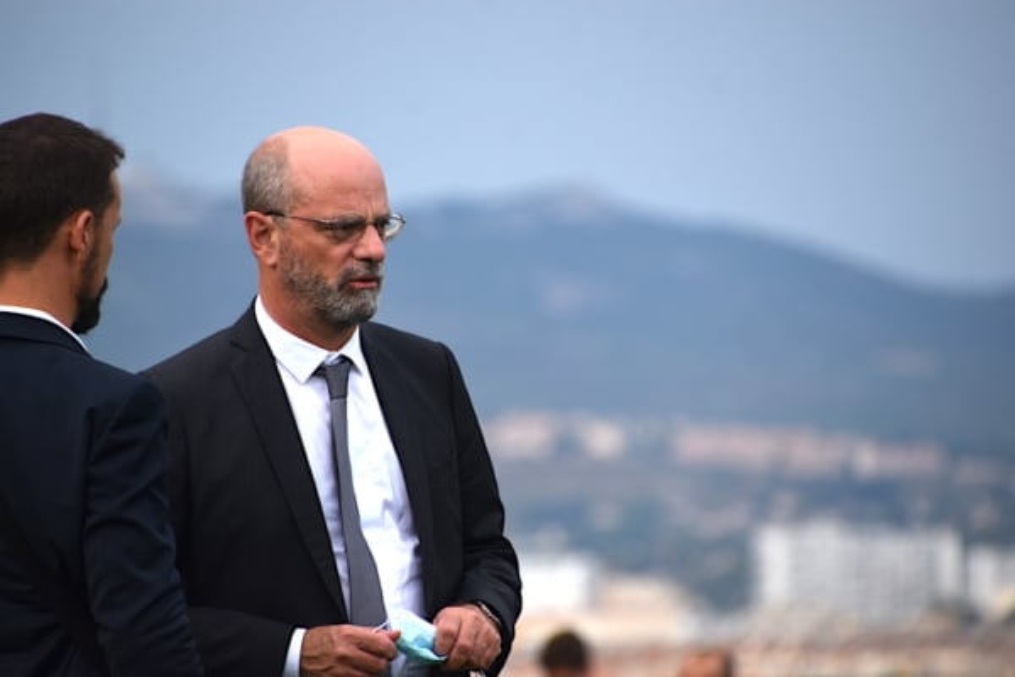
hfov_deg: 4.6
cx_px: 508
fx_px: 12687
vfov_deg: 3.1
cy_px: 338
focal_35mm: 450
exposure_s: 1/500
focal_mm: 300
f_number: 6.3
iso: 200
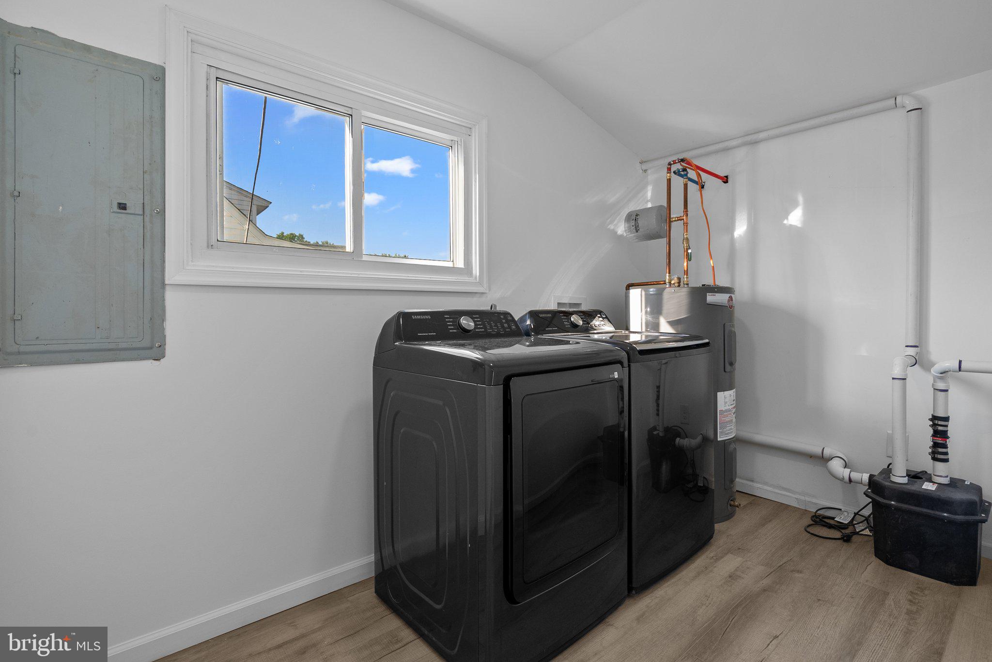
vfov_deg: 73.8
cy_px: 331
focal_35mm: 16
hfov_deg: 96.7
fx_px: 441
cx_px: 496
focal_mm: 16
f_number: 8
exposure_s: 1/30
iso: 1600
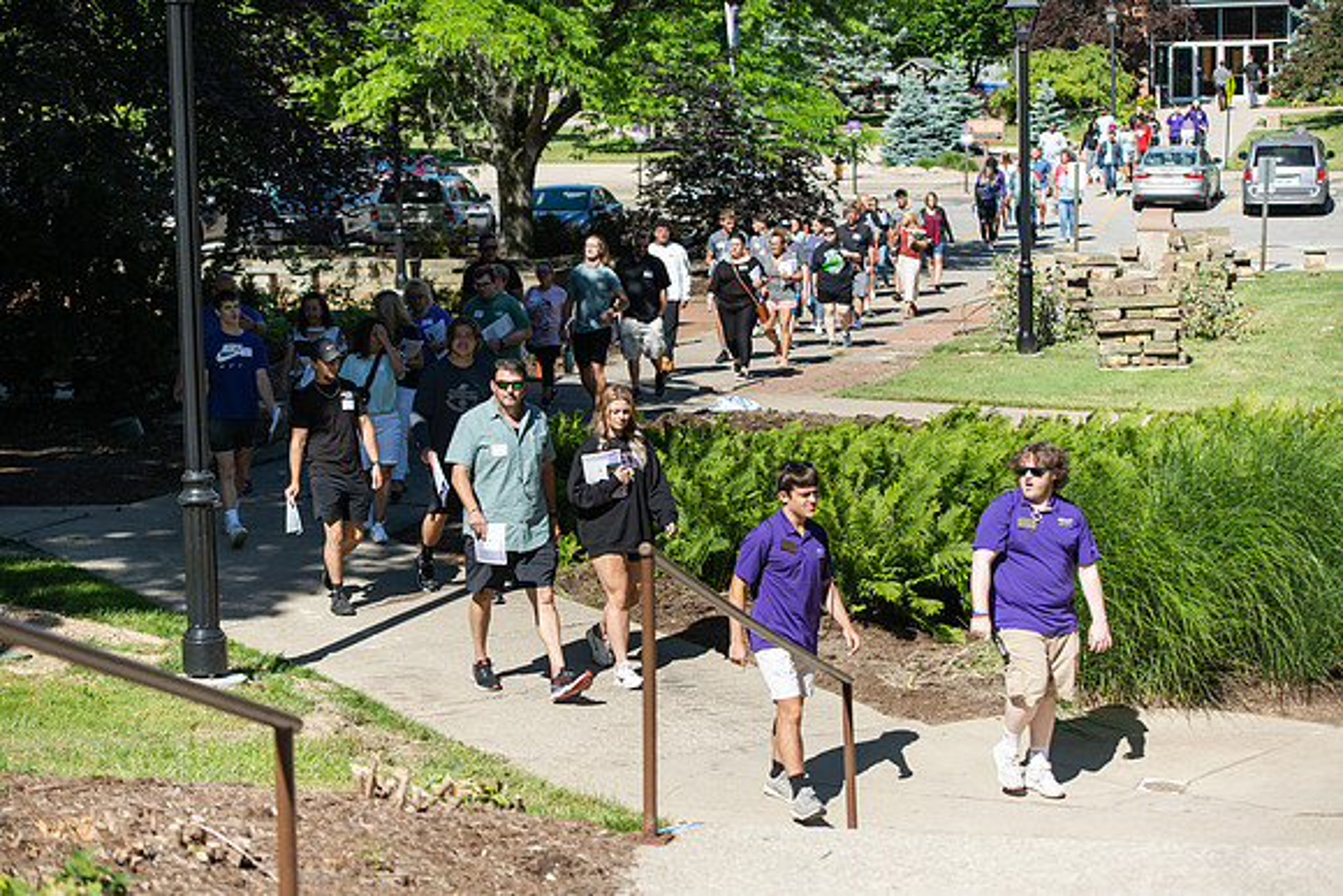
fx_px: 2985
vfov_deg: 17.1
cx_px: 672
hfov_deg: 25.4
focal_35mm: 80
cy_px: 448
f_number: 4
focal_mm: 80
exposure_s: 1/640
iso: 100
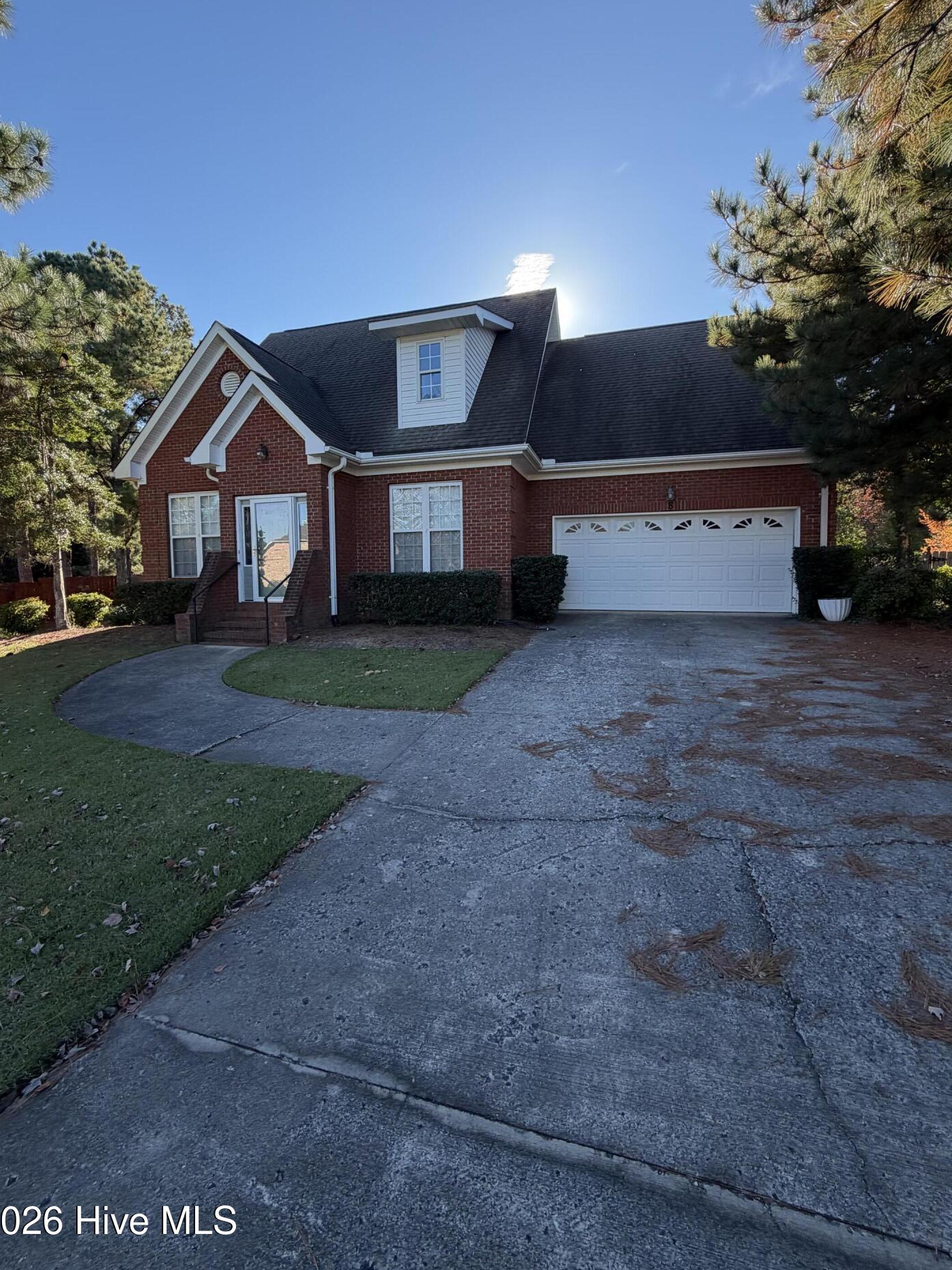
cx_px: 457
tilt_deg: -2.9
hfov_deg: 81.7
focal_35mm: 15
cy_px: 603
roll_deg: +0.2
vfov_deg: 98.1
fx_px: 550
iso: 40
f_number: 2.2
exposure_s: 1/502
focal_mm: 2.22
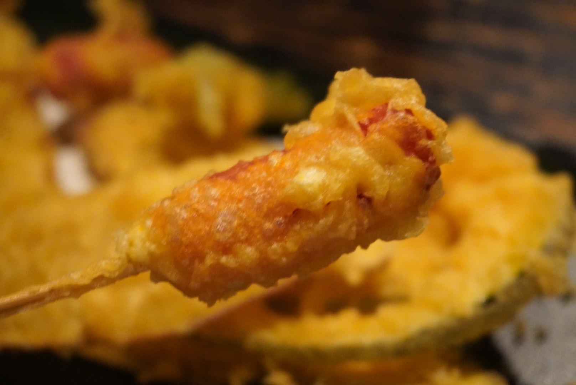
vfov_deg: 18.6
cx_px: 288
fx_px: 1177
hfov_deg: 27.5
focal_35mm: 74
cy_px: 192
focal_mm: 49
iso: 6400
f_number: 5.6
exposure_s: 1/30
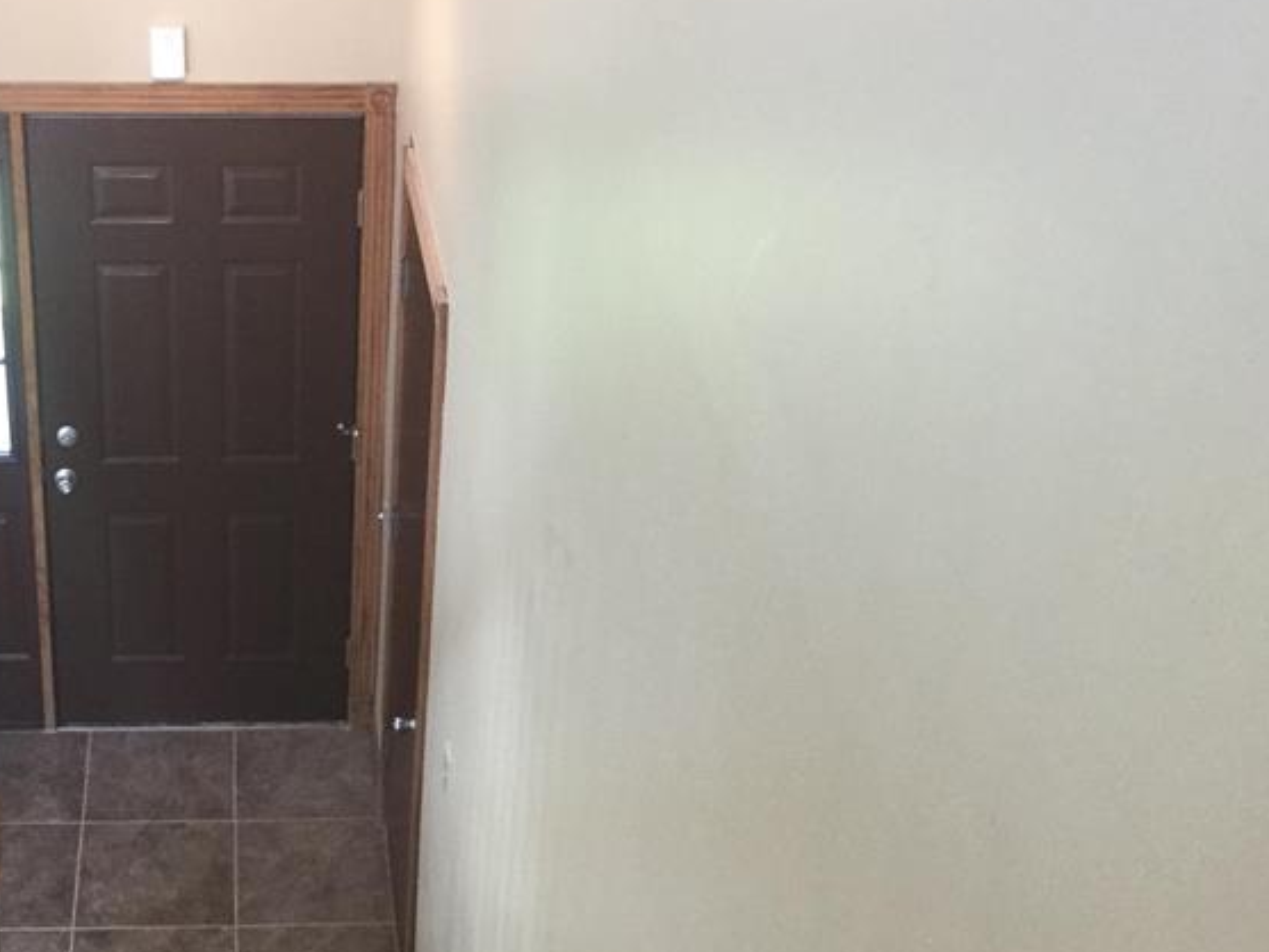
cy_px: 476
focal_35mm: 57
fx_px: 2090
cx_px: 294
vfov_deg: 25.7
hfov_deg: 33.0
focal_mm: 3.3
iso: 100
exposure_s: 1/30
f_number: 2.4
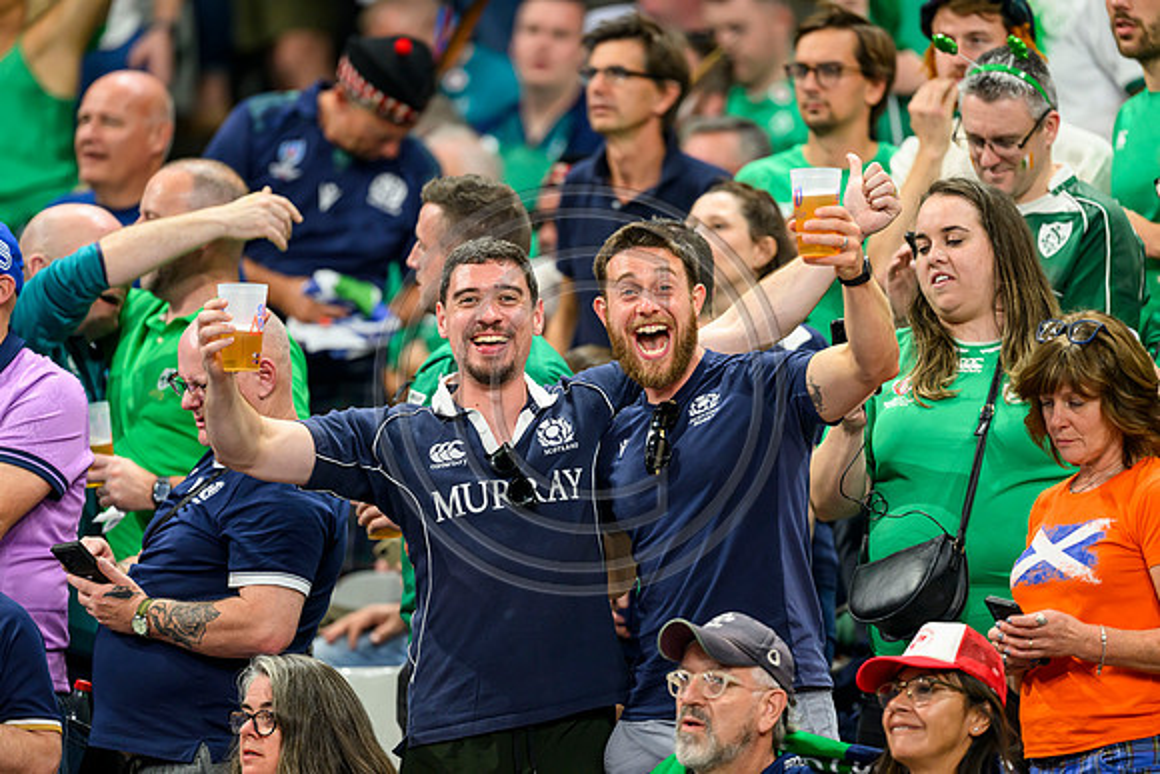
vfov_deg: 3.4
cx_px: 580
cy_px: 387
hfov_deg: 5.2
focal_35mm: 400
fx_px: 12891
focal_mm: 400
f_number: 3.2
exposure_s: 1/1000
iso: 2500
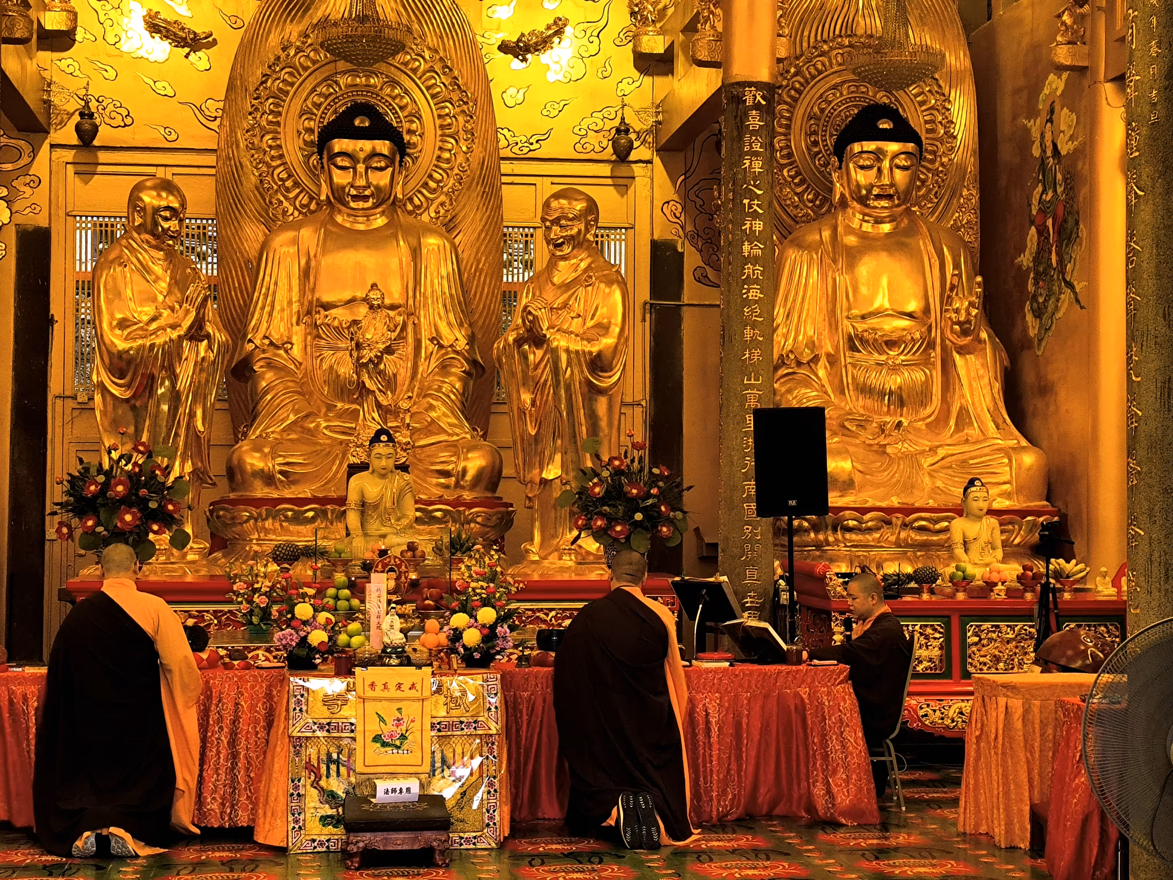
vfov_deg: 24.4
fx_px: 2033
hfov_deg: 32.2
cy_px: 440
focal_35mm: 60
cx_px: 586
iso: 320
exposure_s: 1/100
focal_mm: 6.14
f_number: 1.65
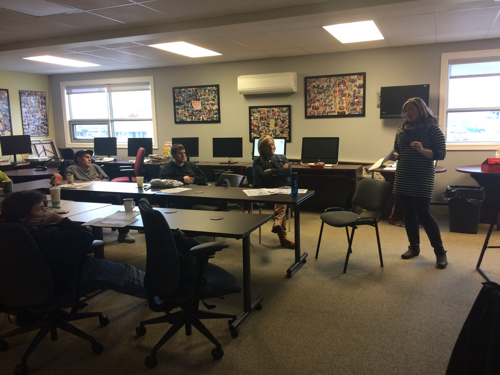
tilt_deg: -10.2
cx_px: 250
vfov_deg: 48.2
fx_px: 419
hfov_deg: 61.7
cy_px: 188
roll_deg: +2.6
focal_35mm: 29
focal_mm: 4.15
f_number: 2.2
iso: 80
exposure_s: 1/30
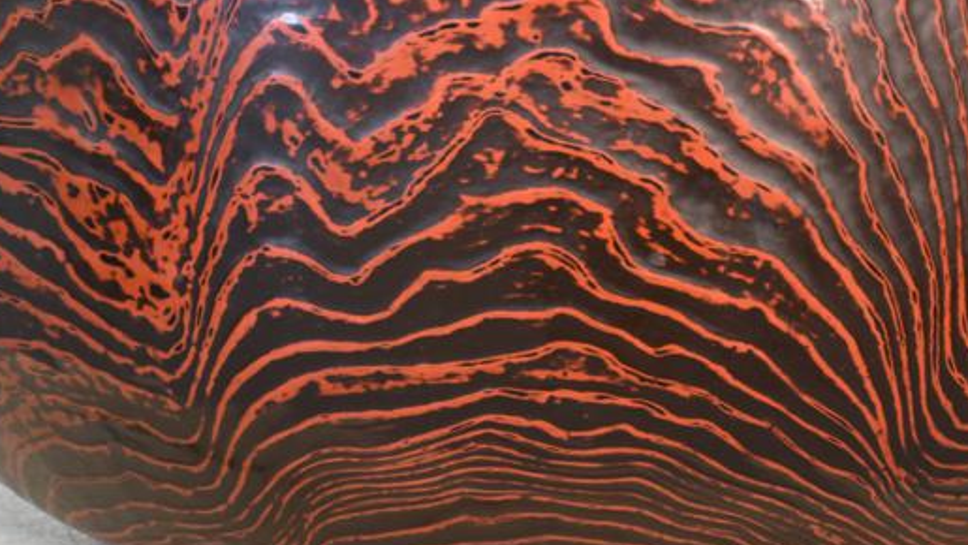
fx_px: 5263
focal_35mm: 205
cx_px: 630
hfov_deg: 10.5
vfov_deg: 5.9
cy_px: 3
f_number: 5
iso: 400
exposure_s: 1/13
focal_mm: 62
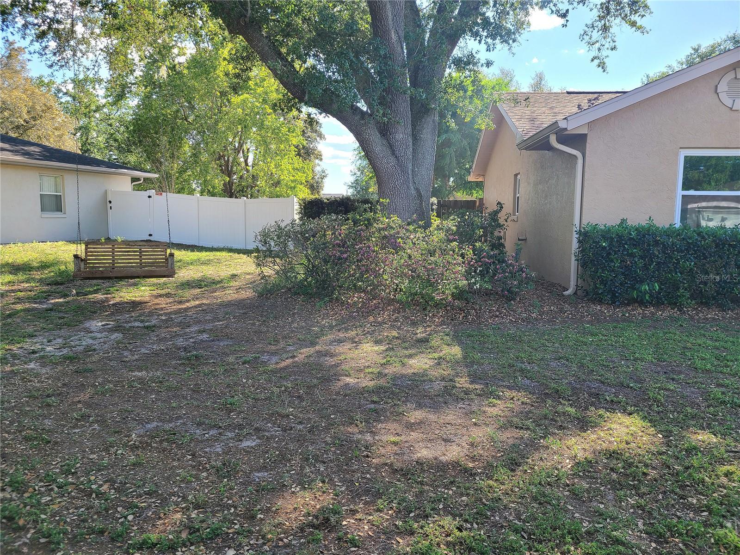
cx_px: 370
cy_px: 278
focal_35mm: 26
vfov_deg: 53.1
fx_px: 556
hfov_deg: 67.3
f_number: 1.8
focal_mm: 5.4
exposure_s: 1/455
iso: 40
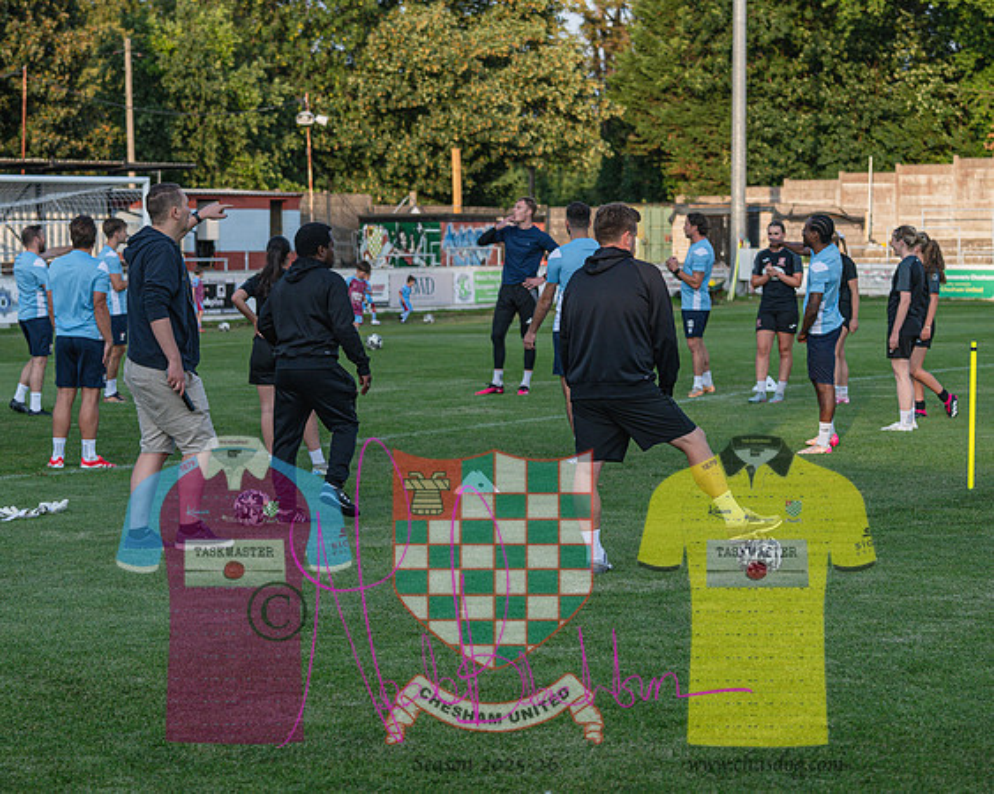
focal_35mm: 90
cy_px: 442
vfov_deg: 17.0
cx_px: 421
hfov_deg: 21.2
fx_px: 2657
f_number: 2.8
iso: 250
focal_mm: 48
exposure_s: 1/1250
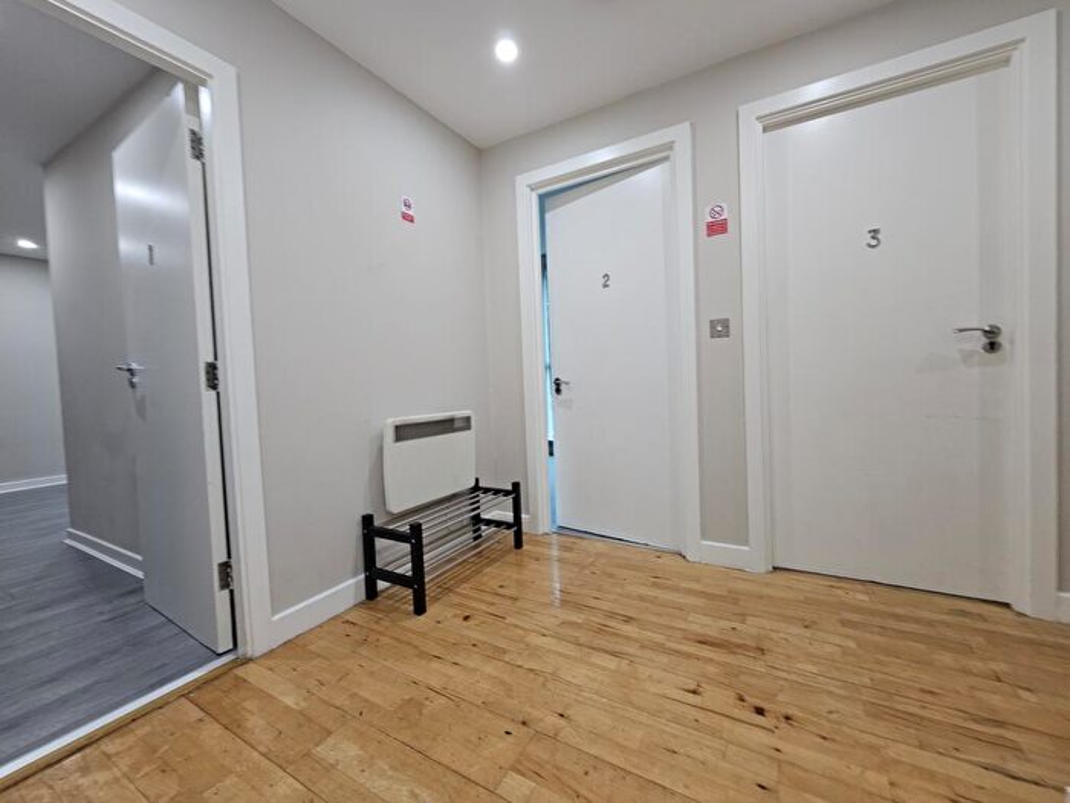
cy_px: 402
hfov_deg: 106.2
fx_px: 402
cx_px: 535
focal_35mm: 13
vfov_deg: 89.9
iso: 100
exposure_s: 1/50
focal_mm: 2.2
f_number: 2.2
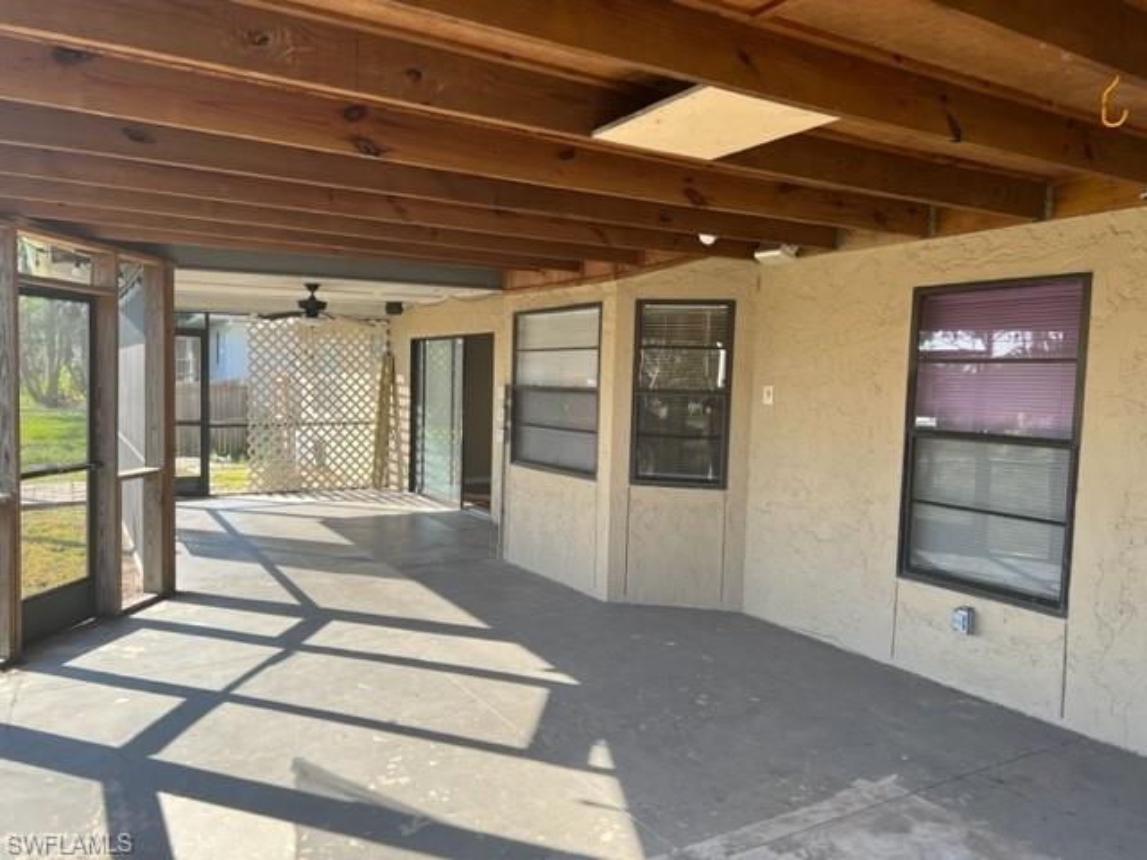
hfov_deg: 67.3
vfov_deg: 53.1
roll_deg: -2.1
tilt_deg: -4.0
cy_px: 430
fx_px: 862
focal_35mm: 26
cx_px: 574
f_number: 1.5
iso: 50
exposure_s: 1/588
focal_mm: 5.7
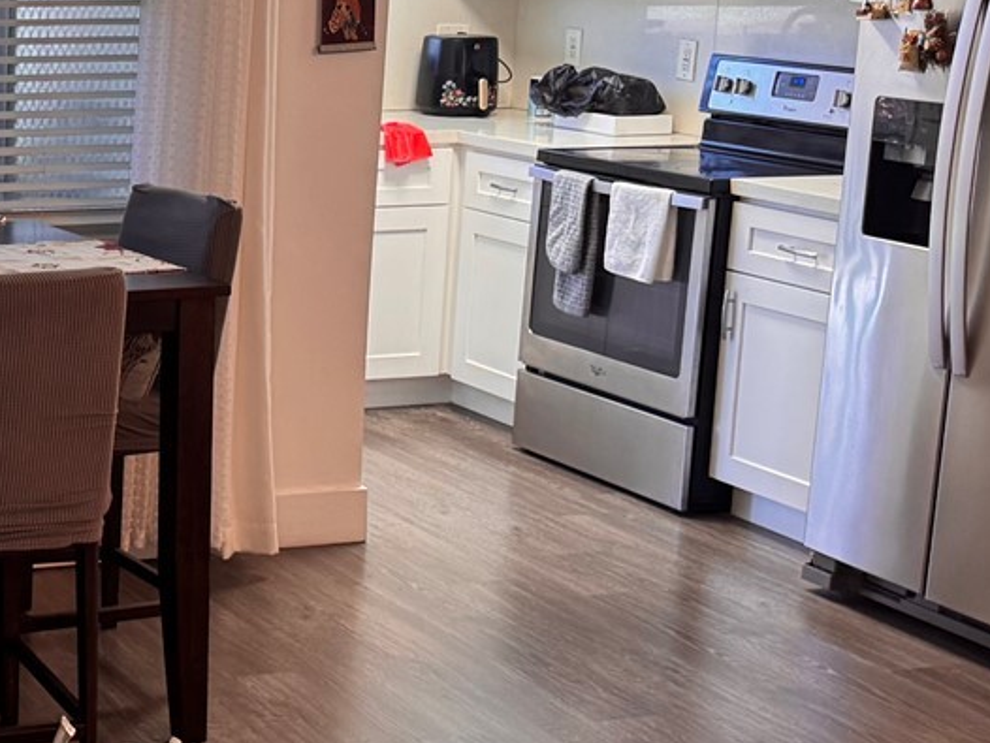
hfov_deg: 24.5
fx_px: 2089
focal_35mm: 73
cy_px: 307
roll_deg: -0.4
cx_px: -160
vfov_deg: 20.2
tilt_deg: -9.9
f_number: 1.78
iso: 200
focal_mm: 6.76
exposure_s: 1/60
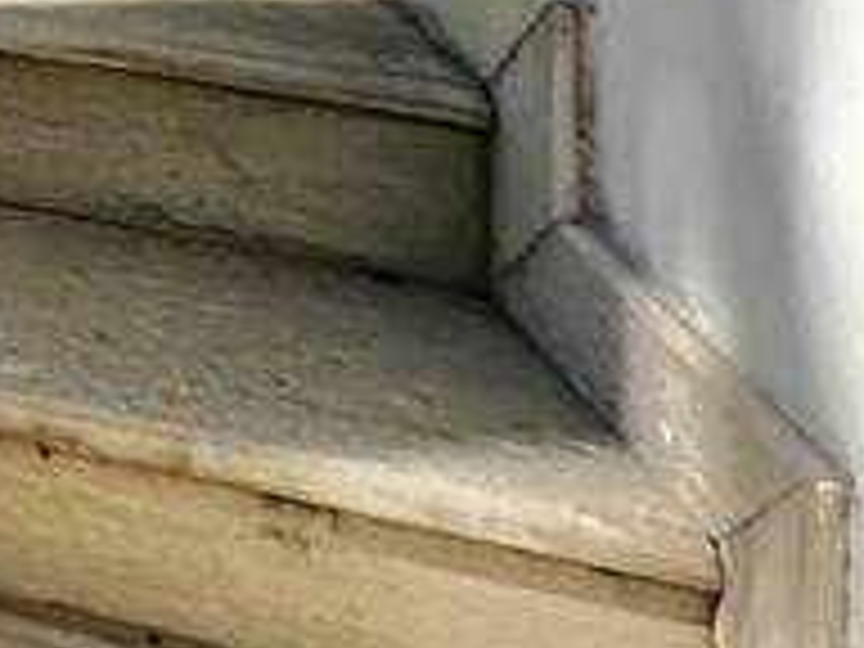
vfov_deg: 10.7
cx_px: -2214
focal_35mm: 105
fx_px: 2621
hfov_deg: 9.4
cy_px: -1161
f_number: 2.2
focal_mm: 2.22
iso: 50
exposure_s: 1/2304
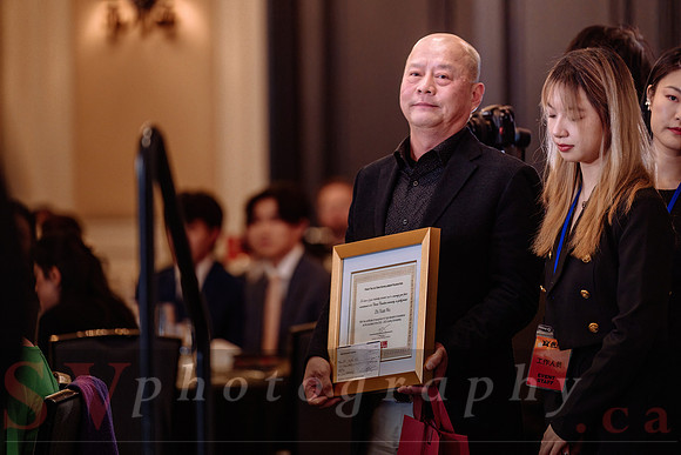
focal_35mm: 224
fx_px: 4229
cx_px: 300
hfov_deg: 9.2
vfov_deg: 6.2
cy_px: 201
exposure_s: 1/125
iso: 1000
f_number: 2.8
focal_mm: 200
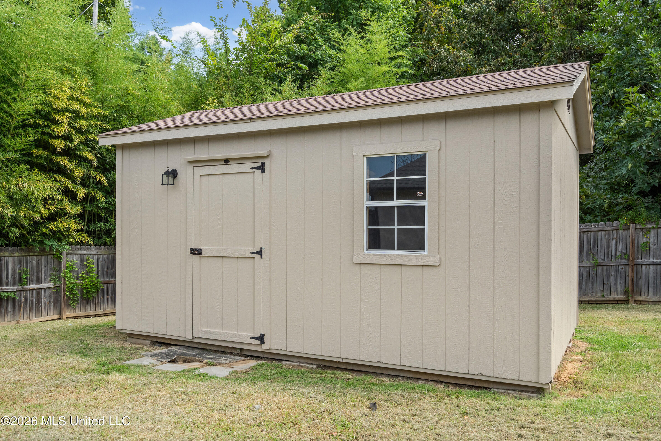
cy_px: 220
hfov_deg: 63.7
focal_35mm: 29
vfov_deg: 45.0
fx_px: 532
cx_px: 330
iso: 1000
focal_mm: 29
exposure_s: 1/1000
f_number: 8
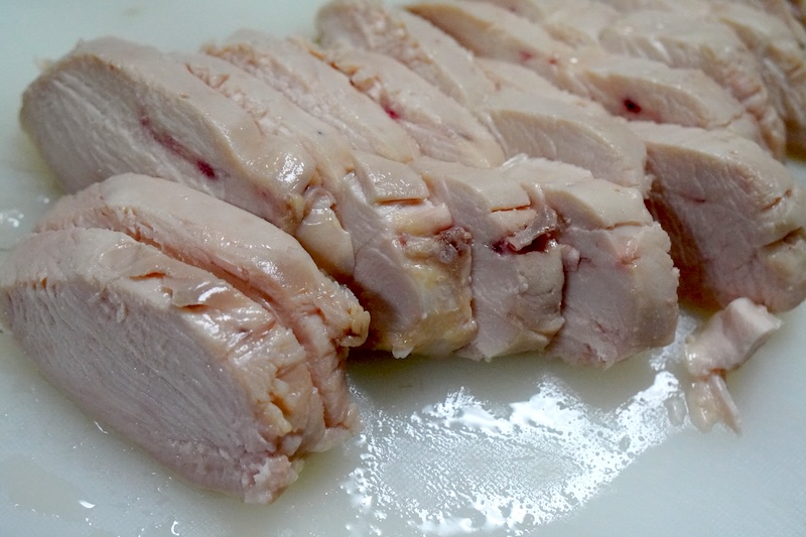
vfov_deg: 19.7
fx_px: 1544
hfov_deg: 29.2
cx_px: 403
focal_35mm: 69
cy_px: 268
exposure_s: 1/160
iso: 5000
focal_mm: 46
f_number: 5.6
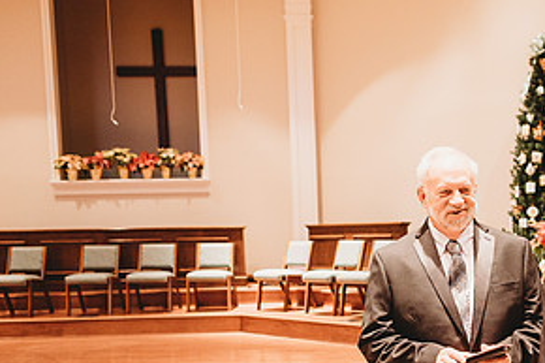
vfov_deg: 27.3
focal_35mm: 48
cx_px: 453
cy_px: 304
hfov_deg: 39.2
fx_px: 726
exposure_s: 1/125
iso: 800
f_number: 2.2
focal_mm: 24
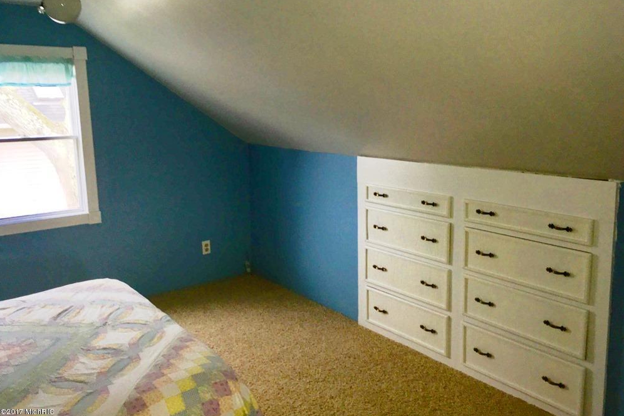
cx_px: 318
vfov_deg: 42.3
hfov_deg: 60.3
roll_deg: +0.5
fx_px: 537
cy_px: 189
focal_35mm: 31
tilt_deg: -8.5
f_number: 2.2
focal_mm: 4.15
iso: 32
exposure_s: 1/20
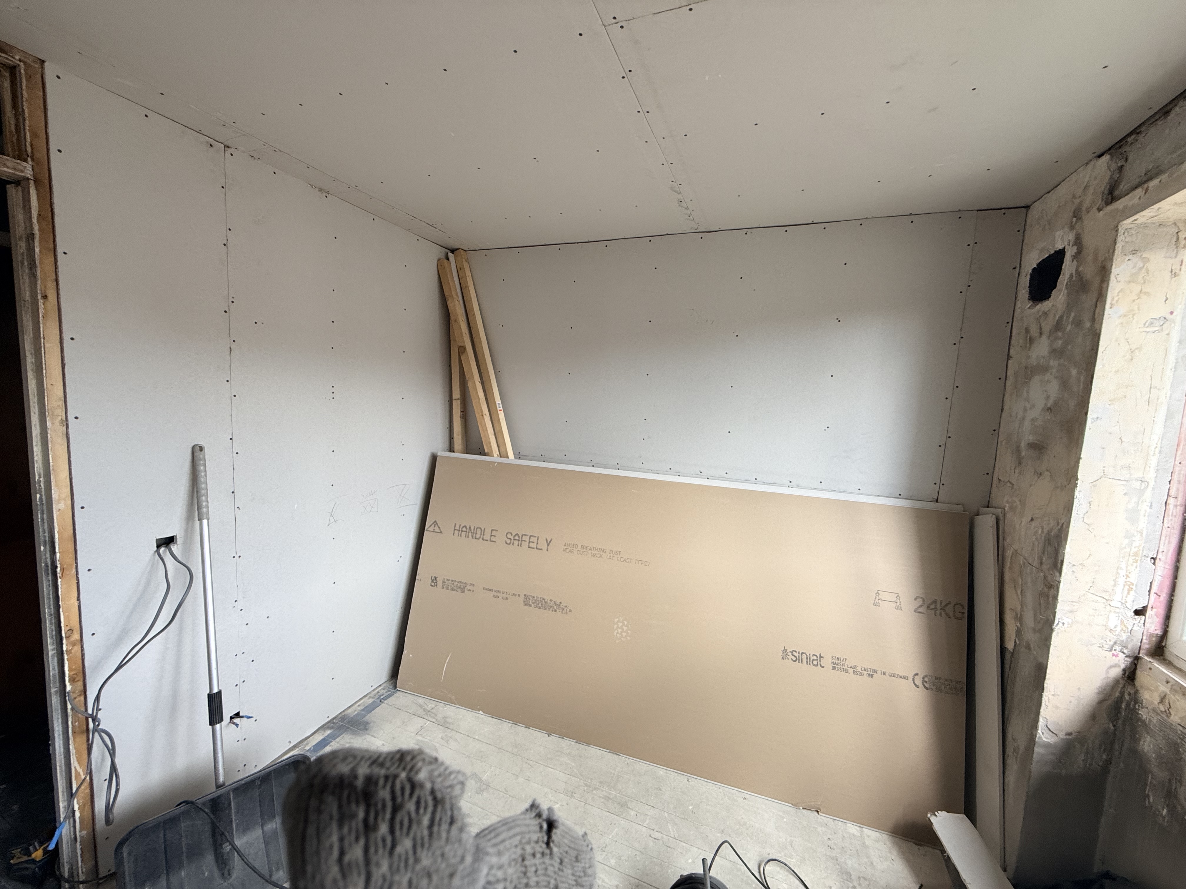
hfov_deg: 102.1
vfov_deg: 85.7
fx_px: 480
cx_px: 593
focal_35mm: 14
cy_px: 444
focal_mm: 2.22
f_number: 2.2
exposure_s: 1/99
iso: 125
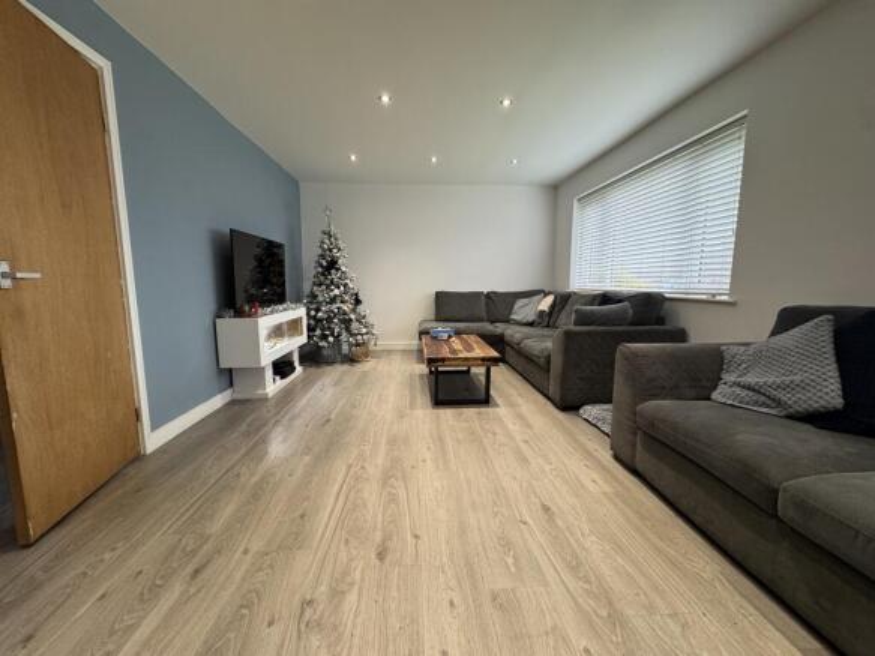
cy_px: 328
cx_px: 438
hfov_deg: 102.1
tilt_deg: -6.7
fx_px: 354
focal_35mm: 14
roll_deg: -0.1
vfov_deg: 85.7
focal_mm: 2.22
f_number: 2.2
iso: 200
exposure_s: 1/50
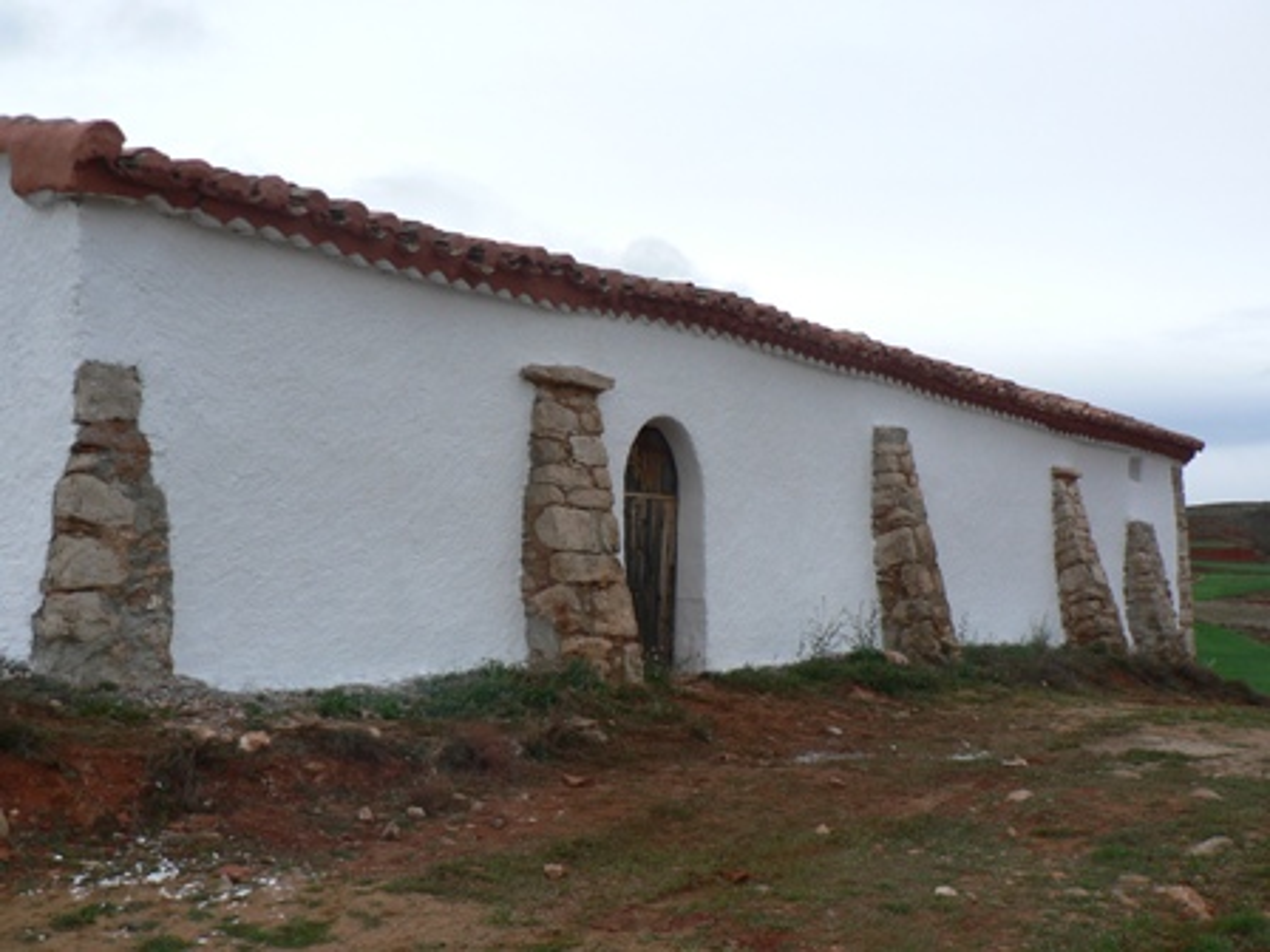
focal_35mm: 36
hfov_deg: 51.4
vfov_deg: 39.7
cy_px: 476
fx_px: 1321
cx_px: 635
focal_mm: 6
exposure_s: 1/100
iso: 80
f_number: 3.2
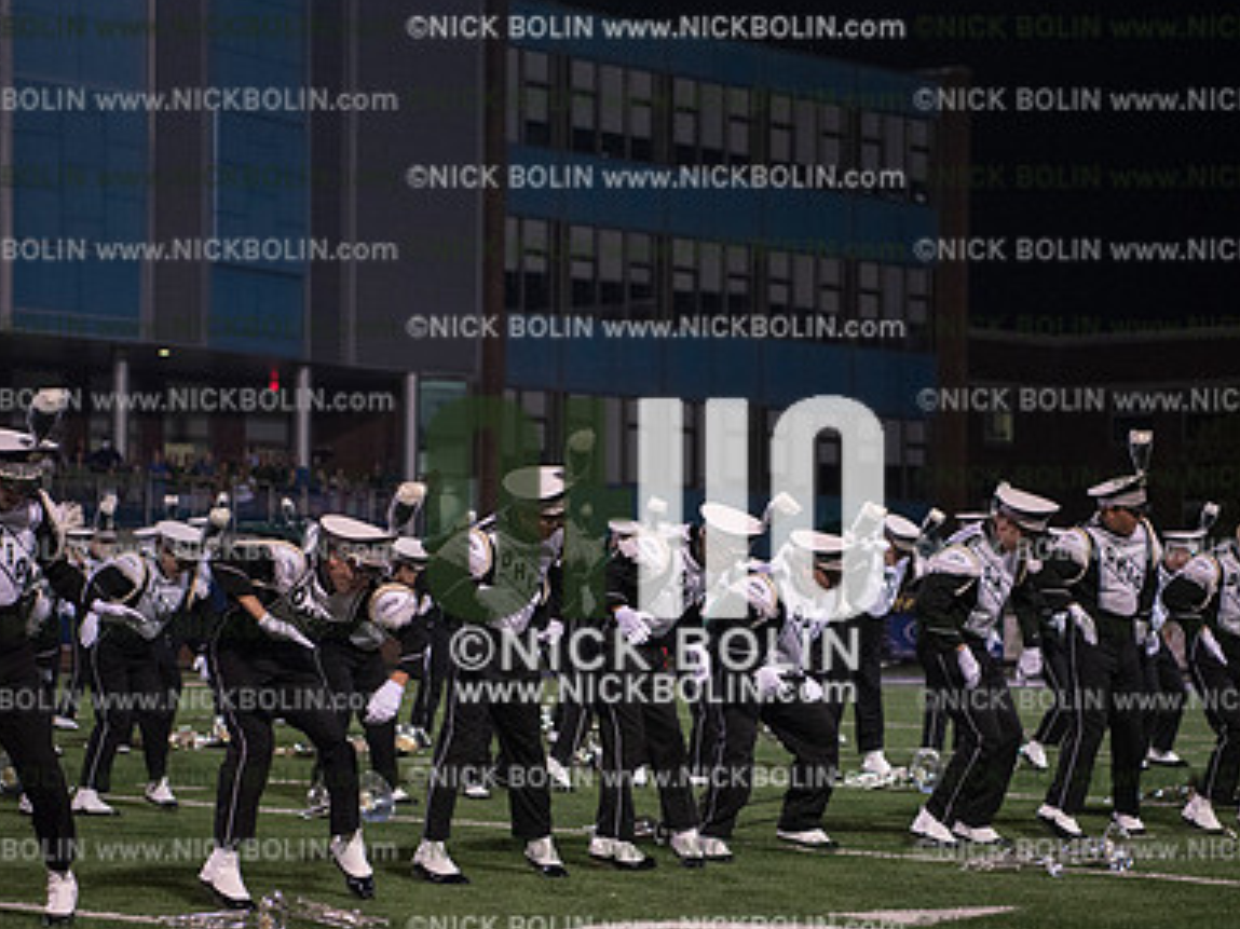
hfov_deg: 19.3
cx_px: 654
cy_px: 552
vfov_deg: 14.5
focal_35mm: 102
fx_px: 3653
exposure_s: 1/500
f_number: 3.2
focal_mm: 70
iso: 3200
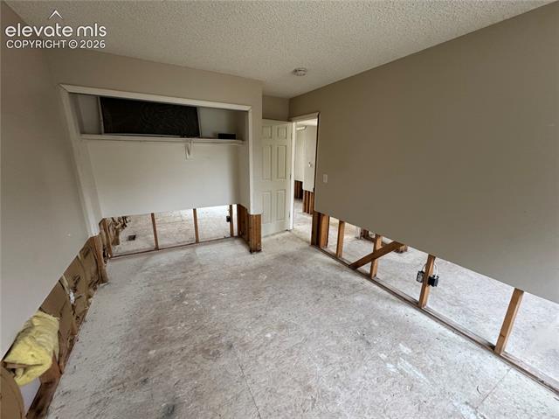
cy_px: 210
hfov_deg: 102.1
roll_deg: -1.1
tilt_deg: -15.2
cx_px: 280
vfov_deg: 85.6
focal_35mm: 14
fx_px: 226
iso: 400
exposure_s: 1/60
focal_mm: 2.22
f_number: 2.2
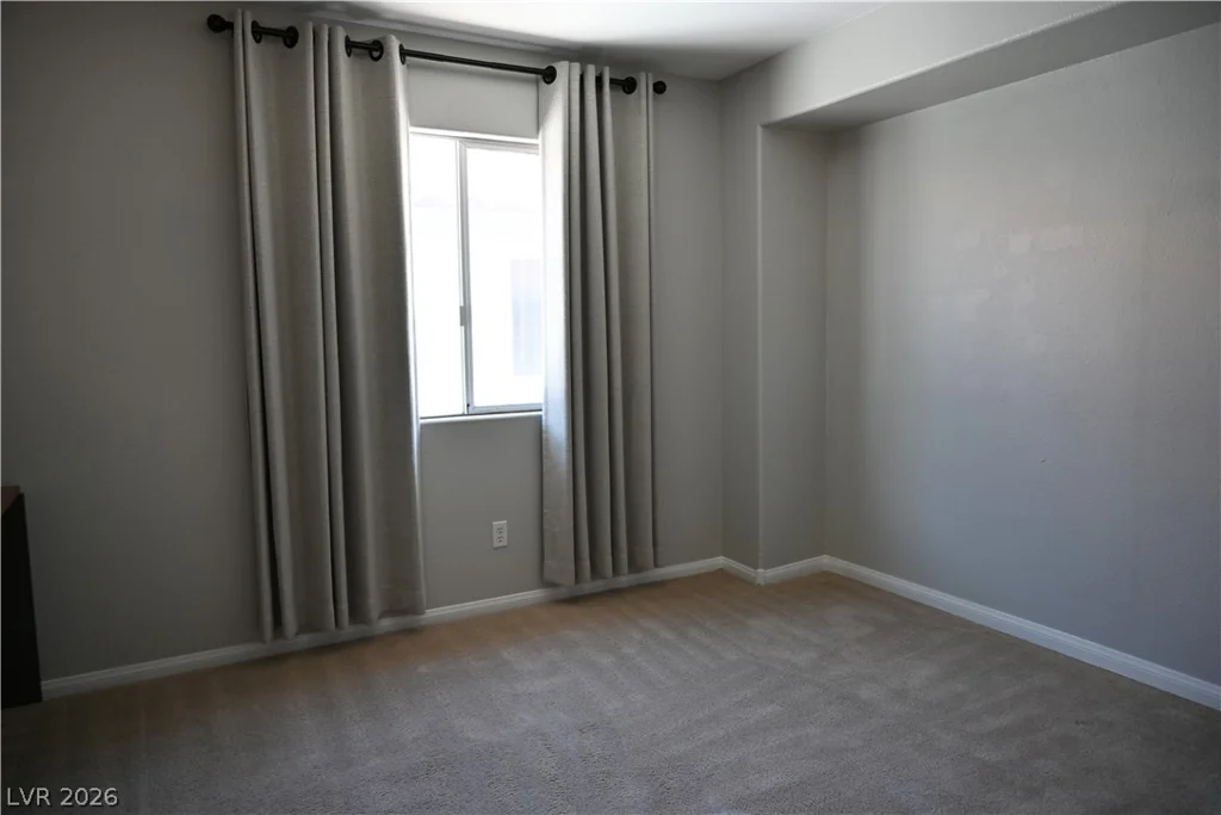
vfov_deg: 53.1
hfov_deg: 73.7
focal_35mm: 24
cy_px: 408
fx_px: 814
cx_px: 610
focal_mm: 24
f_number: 4
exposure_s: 1/125
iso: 450
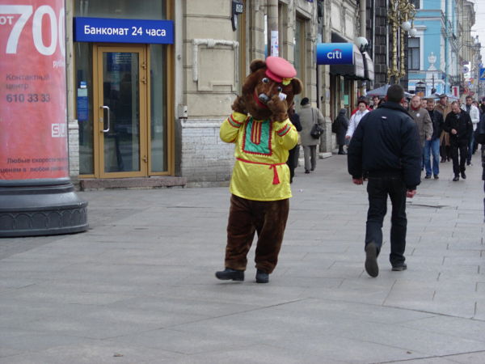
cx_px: 242
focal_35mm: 113
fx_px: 1583
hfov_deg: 17.4
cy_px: 182
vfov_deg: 13.1
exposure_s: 1/47.9
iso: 64
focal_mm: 23.4
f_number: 4.9
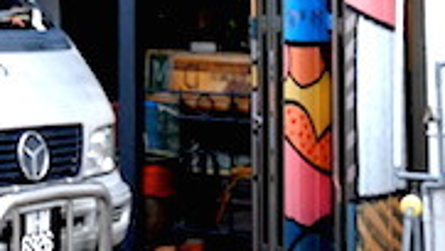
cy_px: -399
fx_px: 1676
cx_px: 39
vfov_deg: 7.8
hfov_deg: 14.9
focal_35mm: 142
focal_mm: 27
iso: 2000
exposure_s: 1/4000
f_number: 3.6
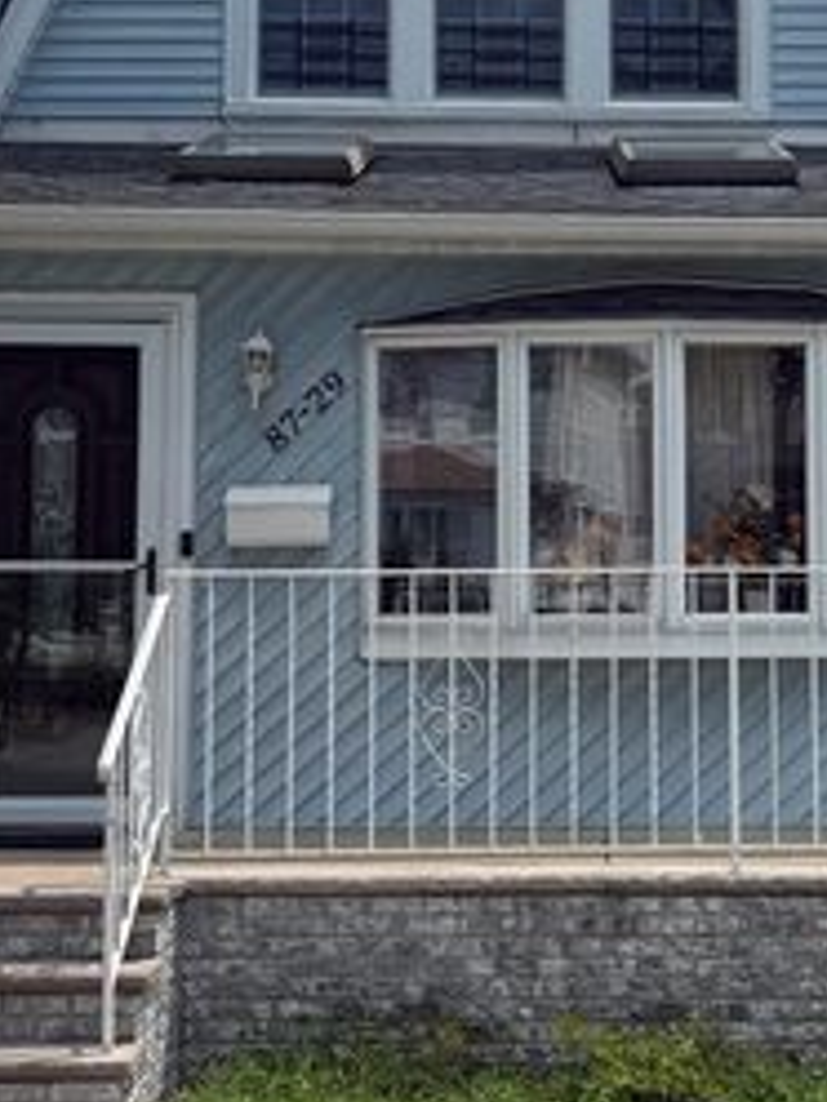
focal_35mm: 70
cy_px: 433
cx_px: 631
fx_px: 2230
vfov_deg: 27.7
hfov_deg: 20.8
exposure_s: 1/3448
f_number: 1.6
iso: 50
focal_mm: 5.96
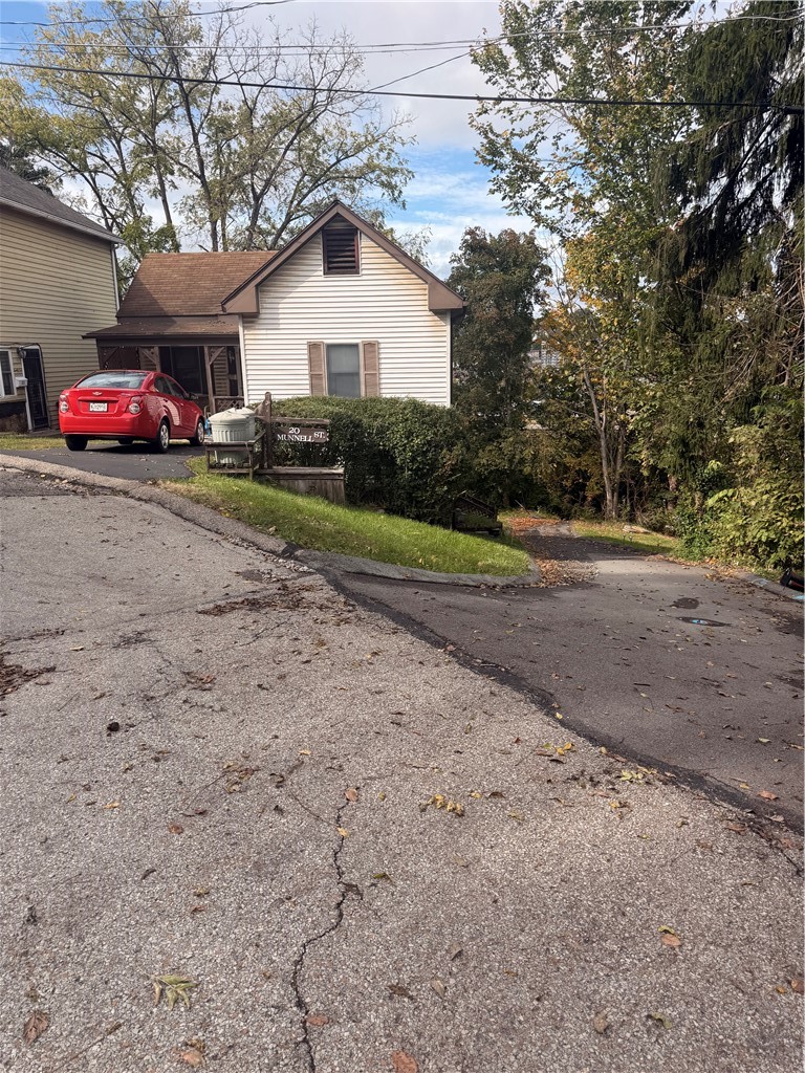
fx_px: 744
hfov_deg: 56.8
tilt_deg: -14.6
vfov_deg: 71.6
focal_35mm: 24
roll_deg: +0.7
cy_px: 536
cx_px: 402
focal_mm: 6.76
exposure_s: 1/1855
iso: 80
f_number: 1.78
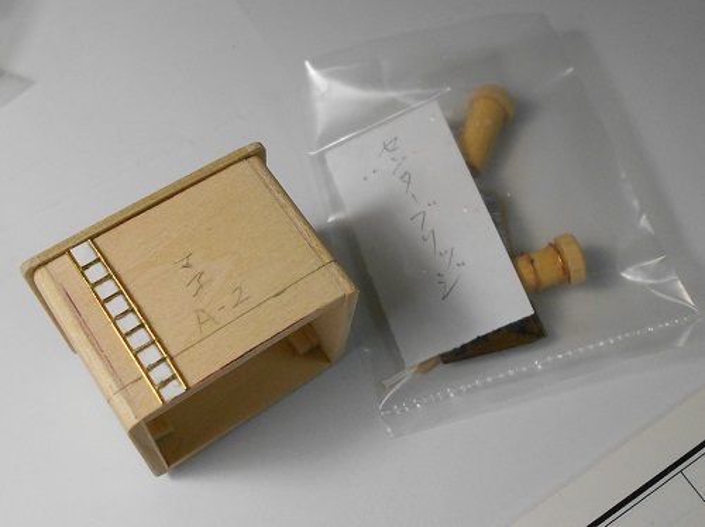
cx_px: 352
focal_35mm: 30
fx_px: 610
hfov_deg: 60.0
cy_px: 264
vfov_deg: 46.7
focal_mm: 5.1
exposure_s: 1/250
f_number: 3.4
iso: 280
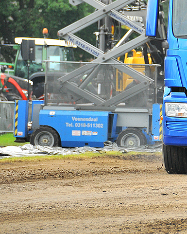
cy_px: 84
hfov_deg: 2.2
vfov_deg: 2.8
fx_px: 4758
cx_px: 244
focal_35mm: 688
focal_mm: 230
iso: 640
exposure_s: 1/320
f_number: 5.6
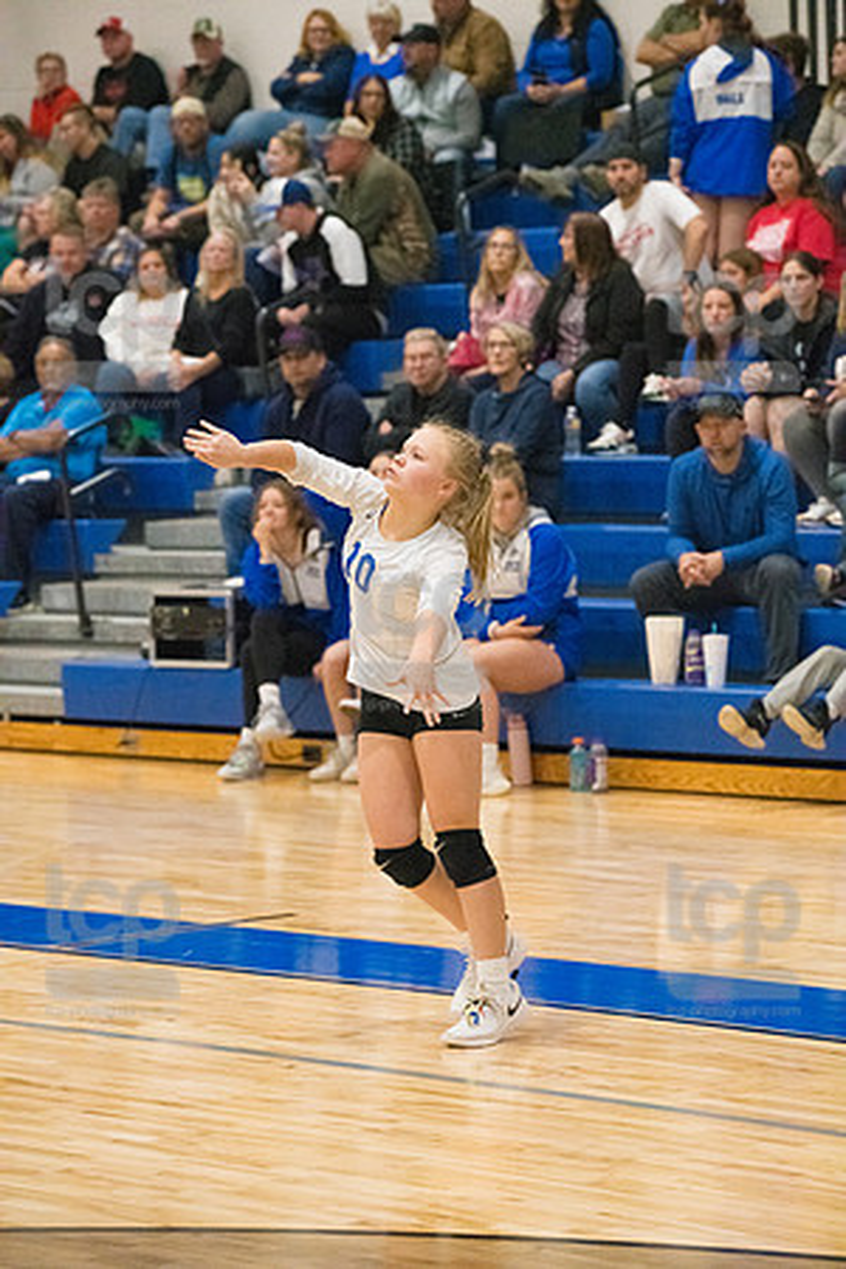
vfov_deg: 15.2
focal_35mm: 135
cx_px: 423
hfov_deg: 10.2
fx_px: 4758
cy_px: 634
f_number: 4.5
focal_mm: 135
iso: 10000
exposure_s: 1/1600
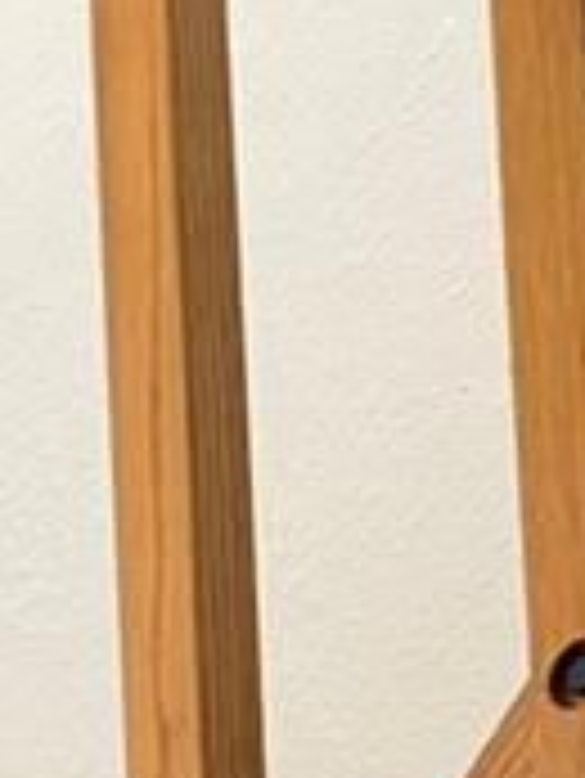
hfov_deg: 7.6
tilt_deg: +3.7
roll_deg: +1.4
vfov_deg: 9.6
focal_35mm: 166
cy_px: 2249
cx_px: -1287
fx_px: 3736
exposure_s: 1/60
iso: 320
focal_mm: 6.76
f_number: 1.78
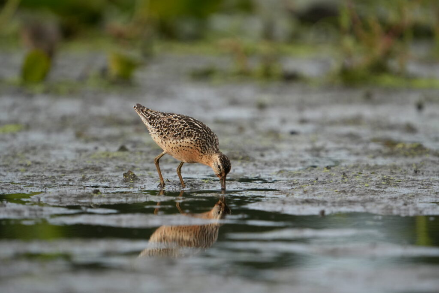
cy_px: 146
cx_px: 220
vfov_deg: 1.5
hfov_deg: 2.3
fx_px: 10976
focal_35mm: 900
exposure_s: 1/1250
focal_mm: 600
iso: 1250
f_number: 6.3
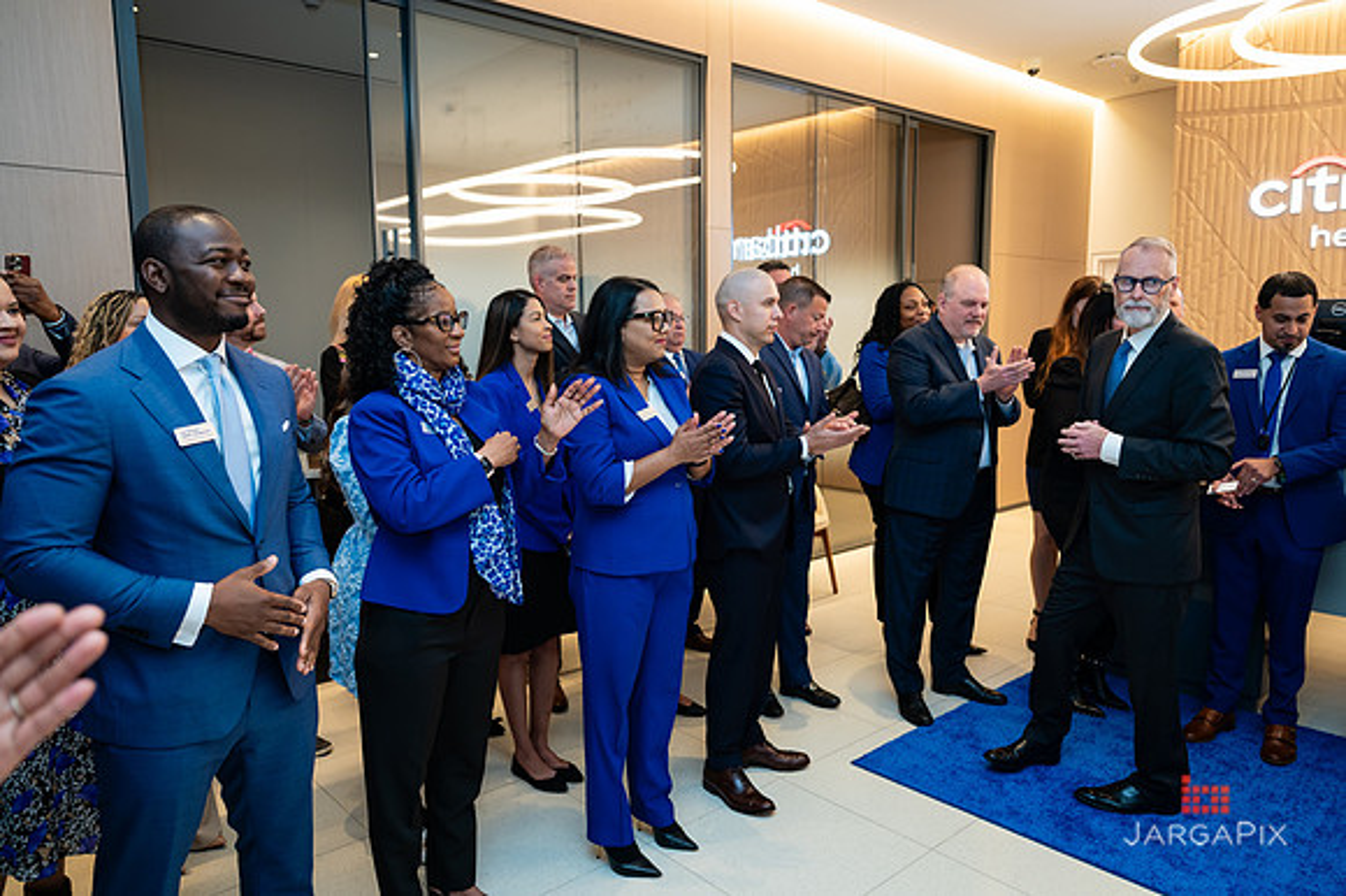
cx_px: 673
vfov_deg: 51.6
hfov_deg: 71.9
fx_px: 927
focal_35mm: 25
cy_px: 448
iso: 500
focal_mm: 24
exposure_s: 1/200
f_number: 3.2
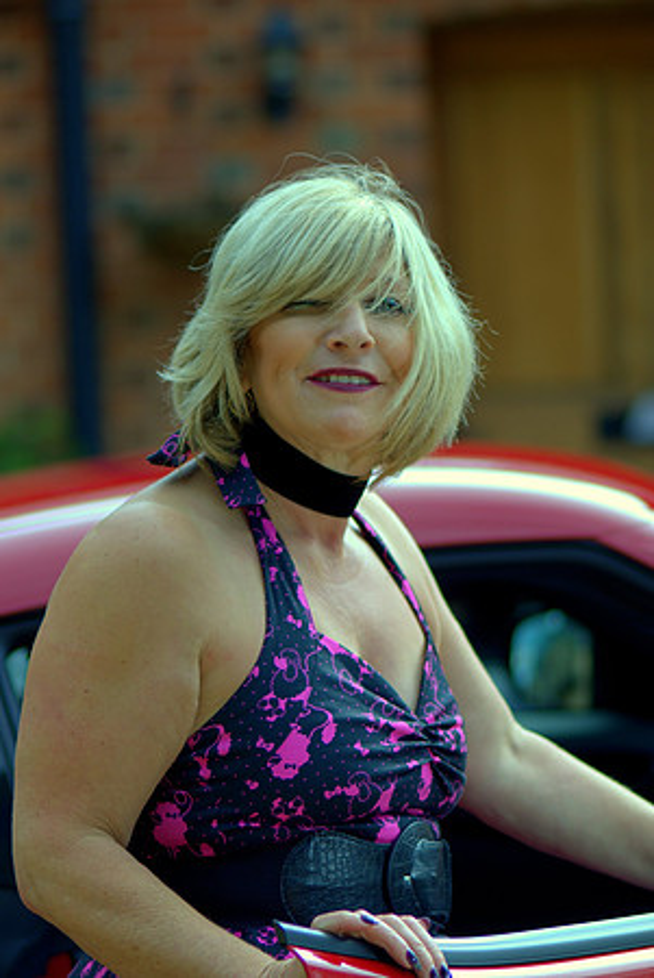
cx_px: 327
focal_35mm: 150
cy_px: 489
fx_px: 4078
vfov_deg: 13.7
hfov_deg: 9.2
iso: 100
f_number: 2.8
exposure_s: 1/640
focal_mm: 100
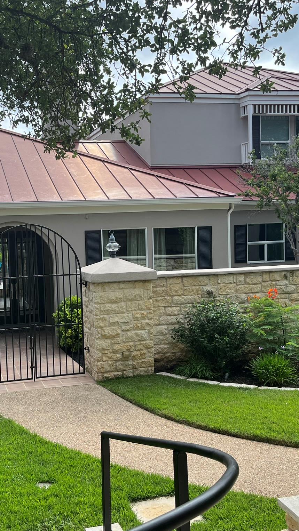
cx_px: 78
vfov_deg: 52.8
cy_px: 266
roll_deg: +2.6
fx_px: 536
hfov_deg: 30.7
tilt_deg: -4.1
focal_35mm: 38
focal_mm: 5.1
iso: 50
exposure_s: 1/1600
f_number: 1.6
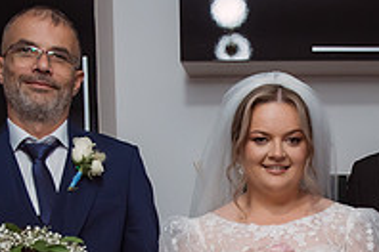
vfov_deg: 17.1
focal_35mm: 76
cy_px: 304
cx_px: 301
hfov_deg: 26.2
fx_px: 800
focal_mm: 26
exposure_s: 1/200
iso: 1600
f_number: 2.8
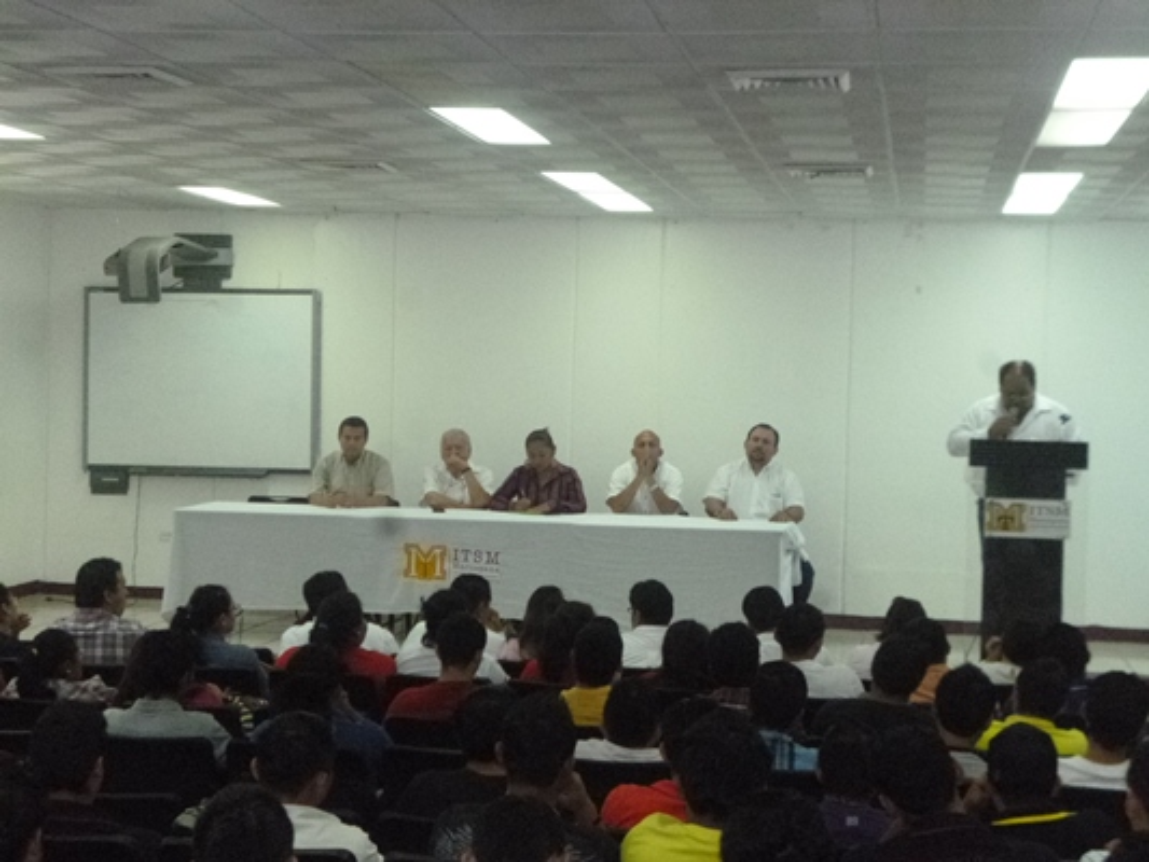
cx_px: 574
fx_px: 2025
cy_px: 431
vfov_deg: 24.0
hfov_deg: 31.7
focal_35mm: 61
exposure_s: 1/60
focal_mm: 10.9
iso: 800
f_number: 4.1
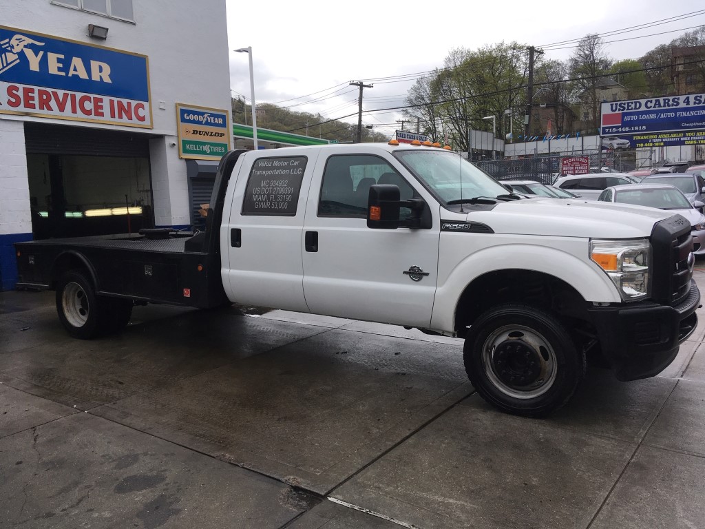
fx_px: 591
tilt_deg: -4.8
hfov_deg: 61.7
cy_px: 264
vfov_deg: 48.2
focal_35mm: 29
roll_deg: +1.9
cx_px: 352
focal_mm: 4.15
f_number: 2.2
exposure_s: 1/549
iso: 25
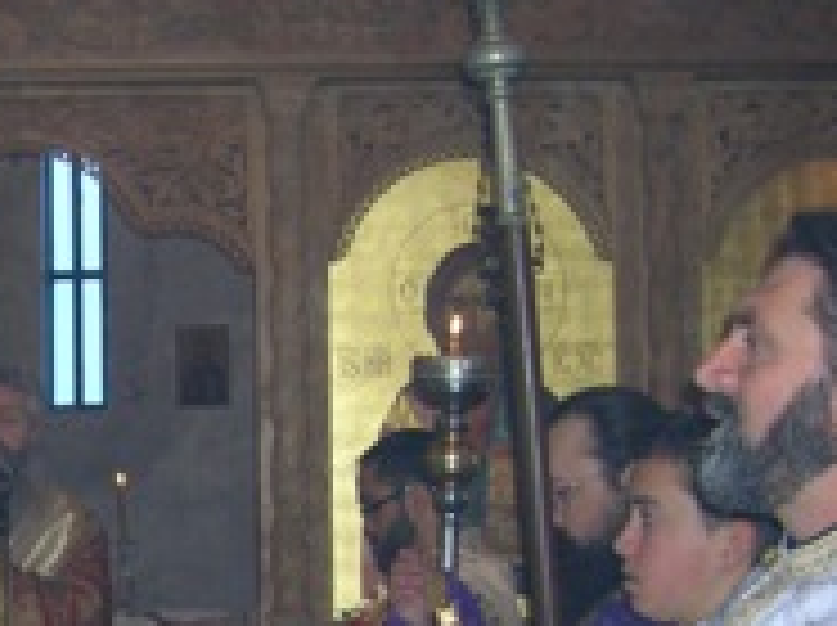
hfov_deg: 22.9
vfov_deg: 17.8
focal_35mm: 82
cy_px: 468
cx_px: 4
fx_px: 1980
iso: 96
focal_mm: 5.7
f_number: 2.9
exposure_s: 1/60.1
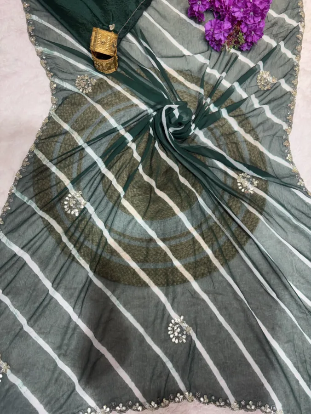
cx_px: 156
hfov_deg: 53.1
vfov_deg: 67.3
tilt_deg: -76.8
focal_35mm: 26
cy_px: 207
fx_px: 311
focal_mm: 5.96
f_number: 1.6
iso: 50
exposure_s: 1/100
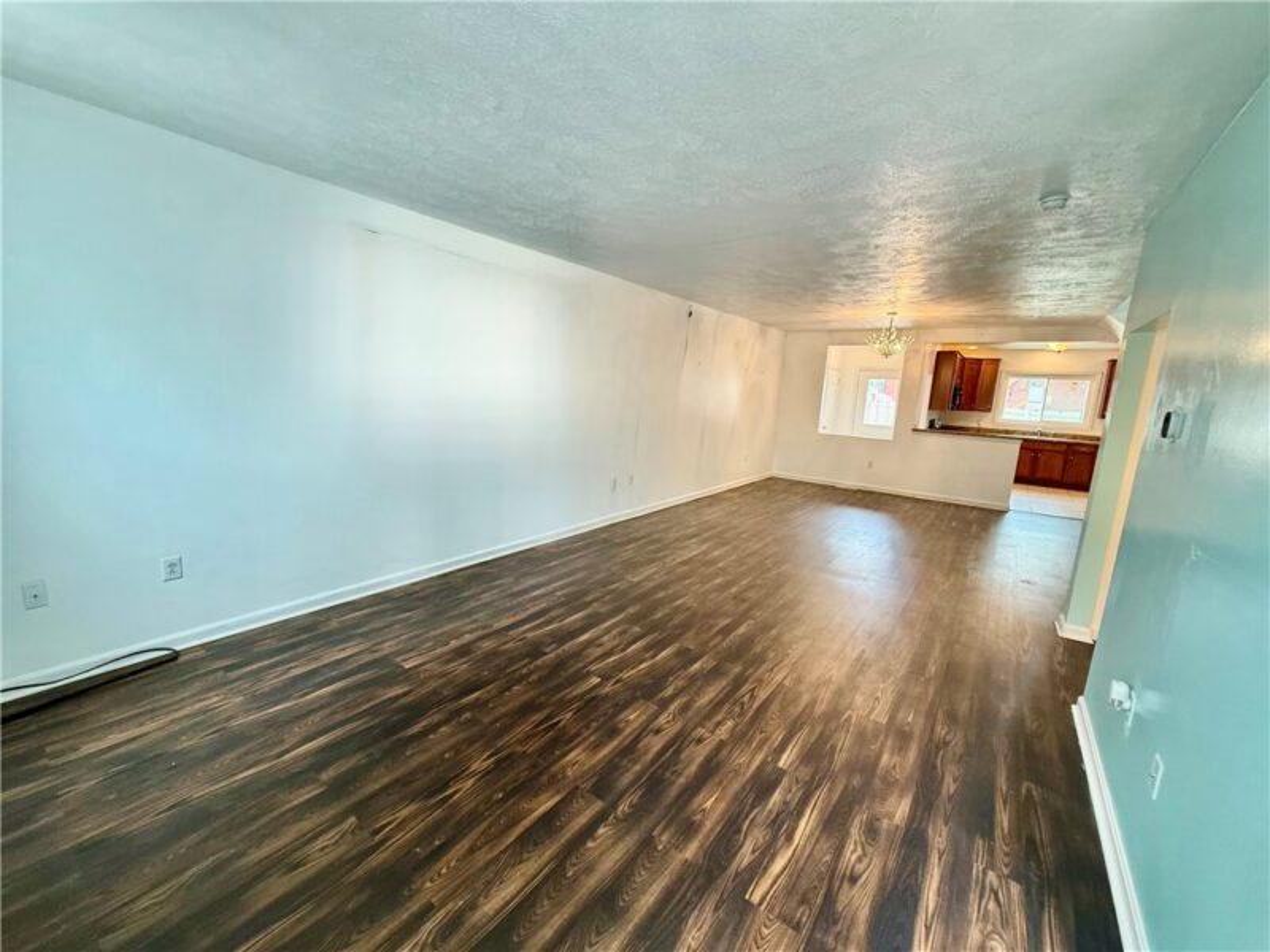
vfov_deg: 85.7
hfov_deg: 102.1
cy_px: 476
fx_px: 514
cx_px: 635
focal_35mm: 14
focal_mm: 2.22
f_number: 2.2
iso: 200
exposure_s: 1/60
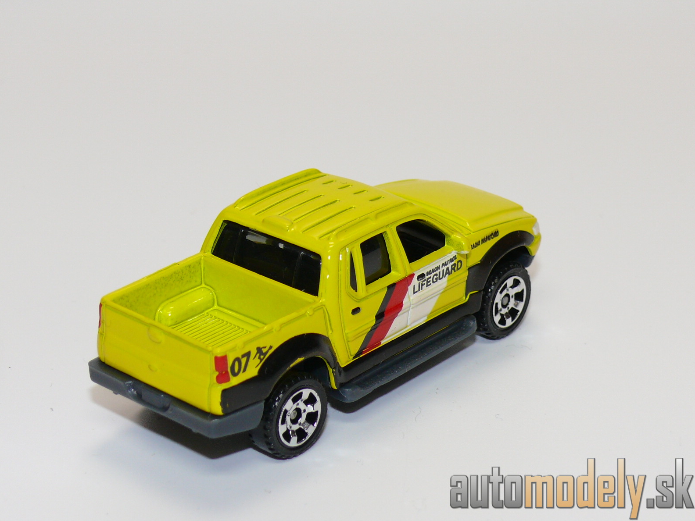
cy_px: 262
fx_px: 1968
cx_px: 349
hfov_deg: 20.0
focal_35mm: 98
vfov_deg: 15.1
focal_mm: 13
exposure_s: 1/30
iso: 100
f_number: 4
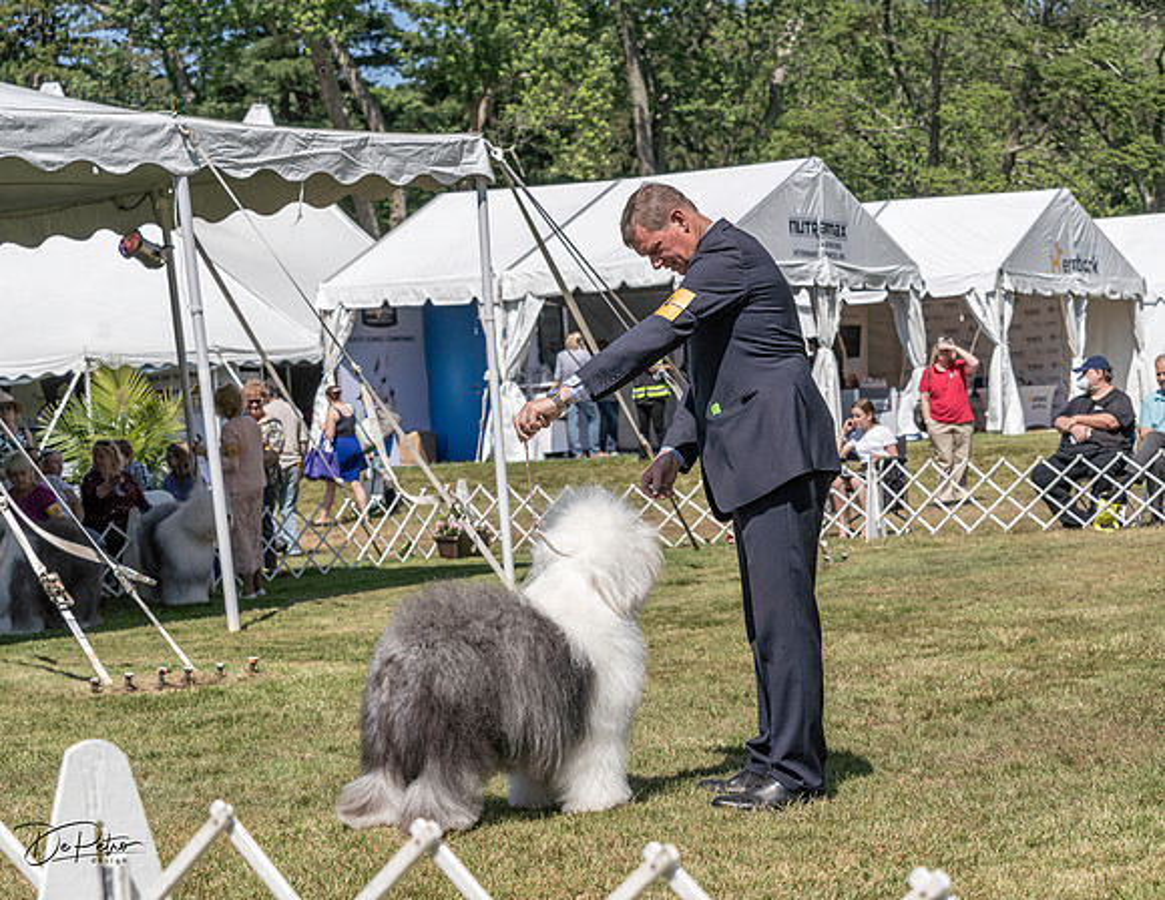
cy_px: 450
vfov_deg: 19.5
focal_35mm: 77
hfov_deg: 25.0
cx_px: 582
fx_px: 2625
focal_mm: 70
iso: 100
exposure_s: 1/1000
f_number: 6.3
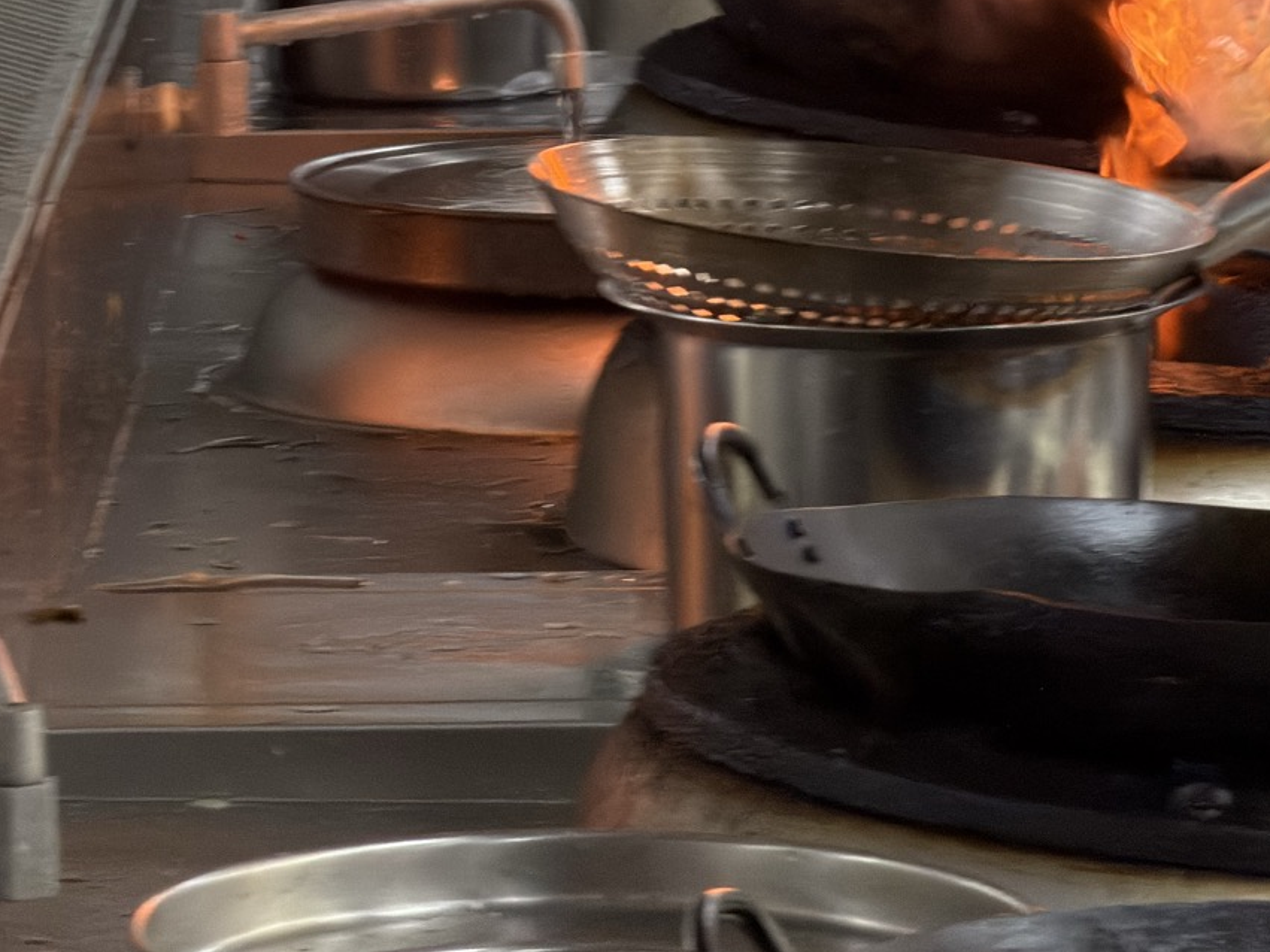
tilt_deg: -6.1
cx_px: 478
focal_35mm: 282
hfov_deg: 7.0
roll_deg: +0.3
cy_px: -127
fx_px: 10345
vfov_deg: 5.3
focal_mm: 16.89
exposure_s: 1/100
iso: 250
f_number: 2.8
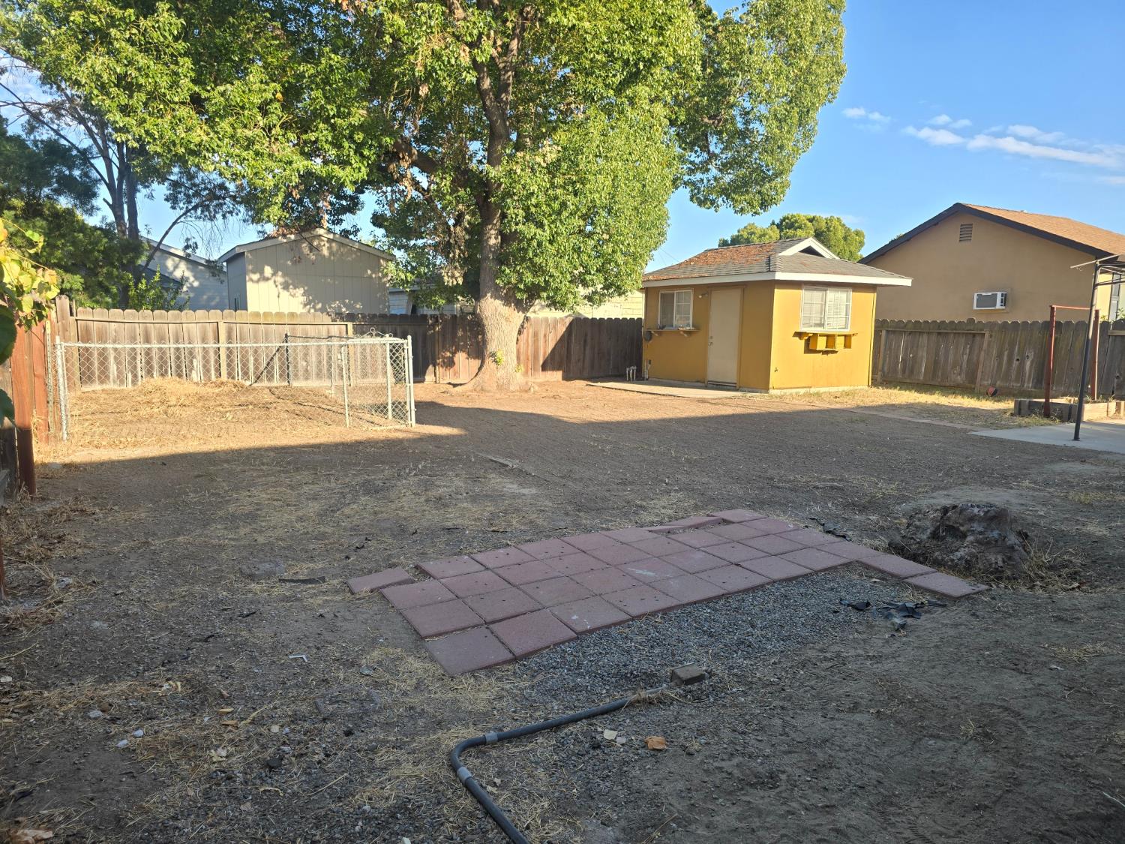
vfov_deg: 58.9
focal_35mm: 23
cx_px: 562
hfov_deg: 73.9
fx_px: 747
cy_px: 422
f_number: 1.7
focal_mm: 6.3
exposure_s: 1/263
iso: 12
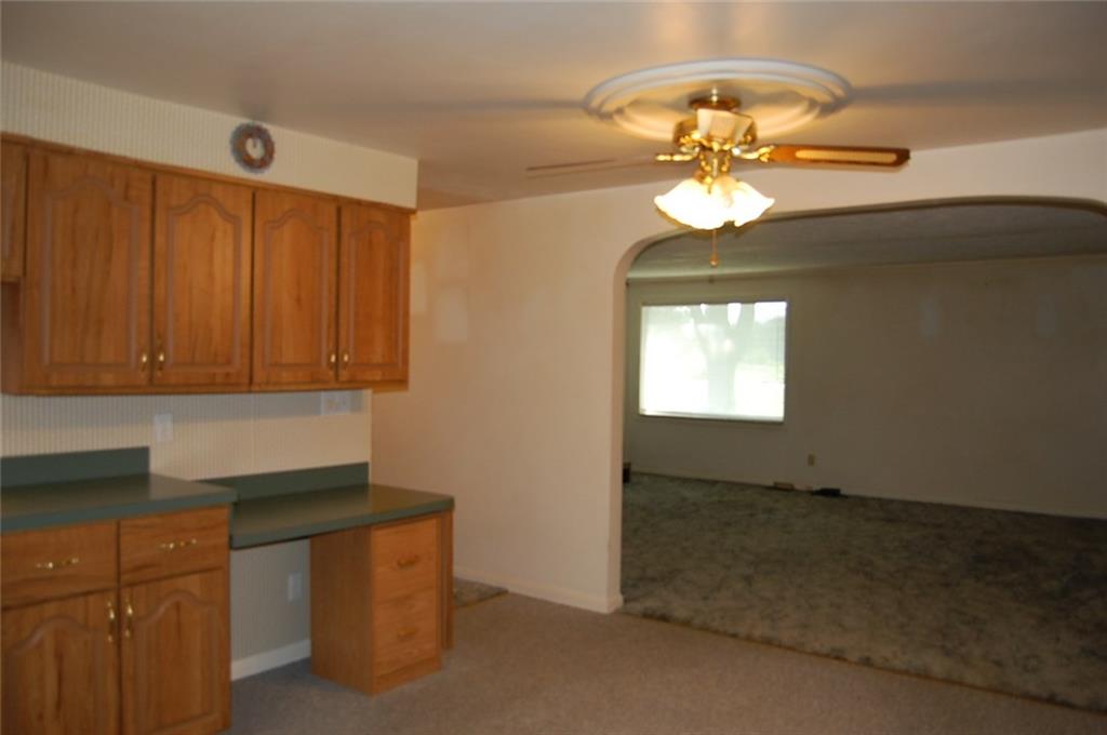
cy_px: 368
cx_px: 554
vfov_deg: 47.8
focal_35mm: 27
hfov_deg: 67.4
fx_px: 829
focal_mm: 18
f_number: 3.5
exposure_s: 1/60
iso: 400
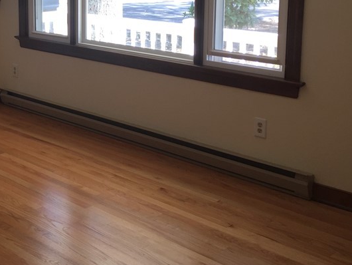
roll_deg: -0.8
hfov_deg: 32.8
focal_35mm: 56
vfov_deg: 25.5
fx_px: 570
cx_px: 41
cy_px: 41
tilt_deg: -8.1
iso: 32
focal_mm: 4.15
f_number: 2.2
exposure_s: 1/60
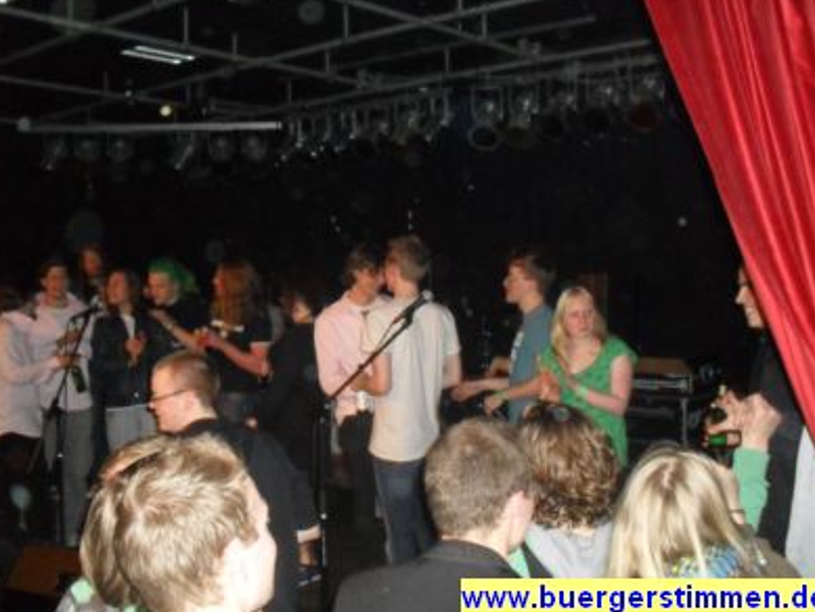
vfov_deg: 39.7
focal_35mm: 36
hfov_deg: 51.3
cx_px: 409
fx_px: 848
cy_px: 302
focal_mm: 6.3
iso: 400
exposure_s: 1/45
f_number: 3.2
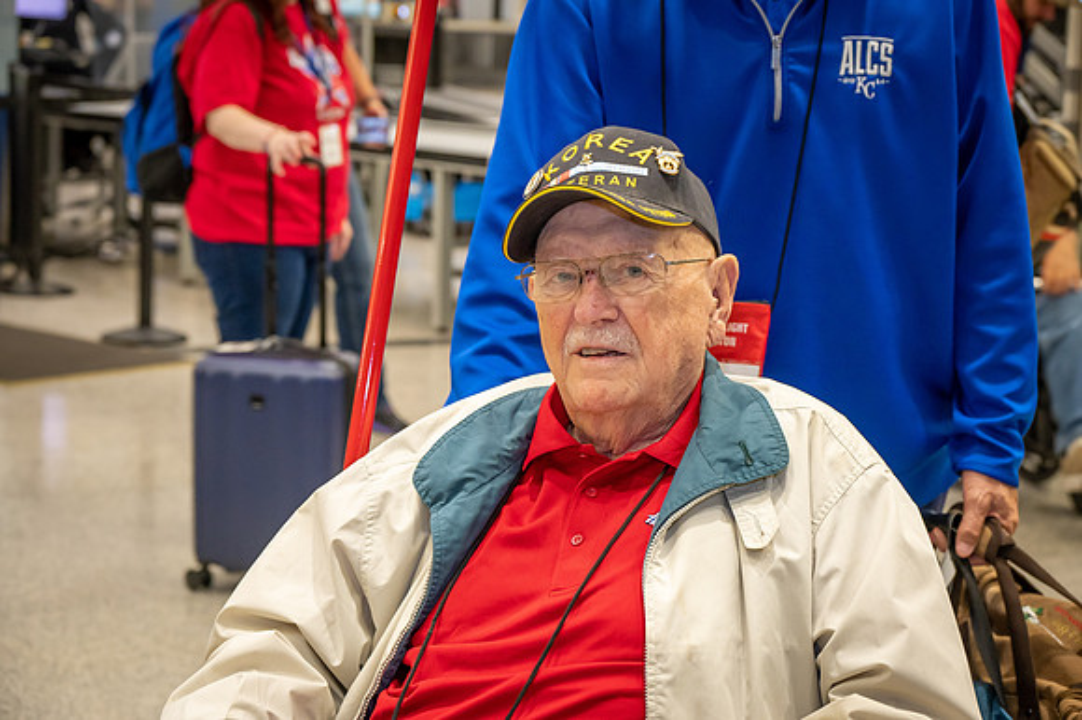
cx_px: 541
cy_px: 360
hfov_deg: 27.7
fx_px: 2193
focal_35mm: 73
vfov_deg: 18.6
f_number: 6
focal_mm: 73
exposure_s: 1/100
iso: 3200
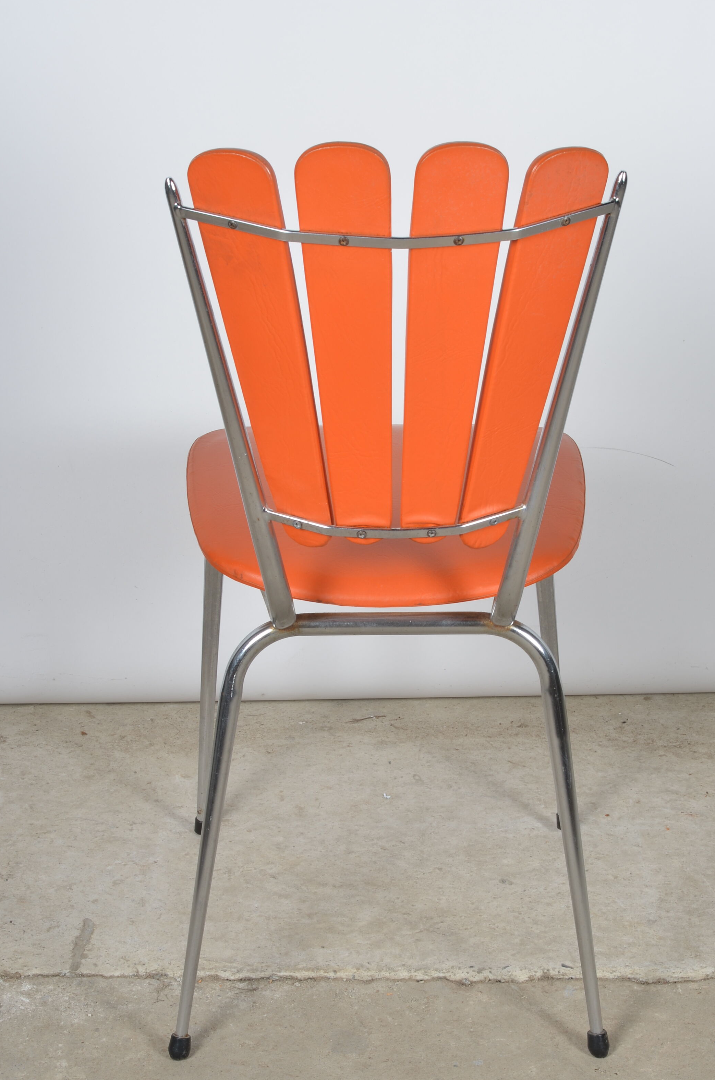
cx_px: 406
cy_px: 571
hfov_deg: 15.5
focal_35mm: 88
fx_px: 2634
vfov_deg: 23.2
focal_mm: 50
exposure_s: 1/125
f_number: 11
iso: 100
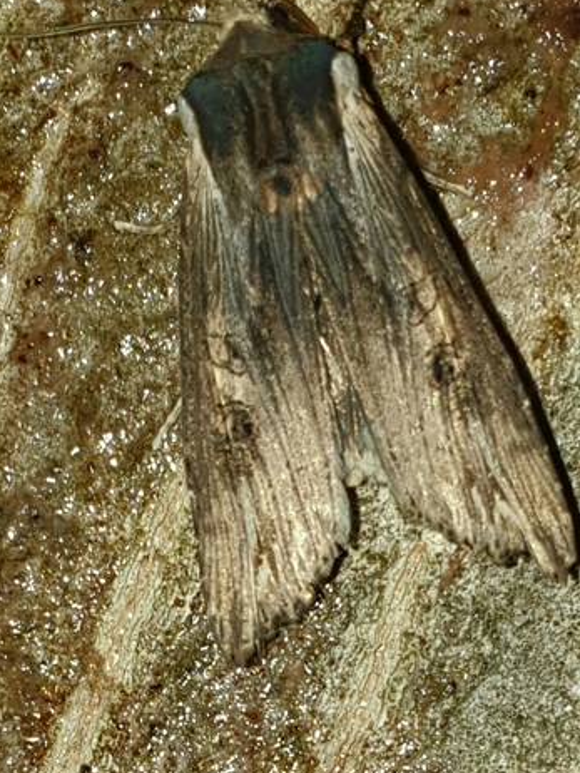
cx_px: 341
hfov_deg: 39.6
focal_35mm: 36
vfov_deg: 50.3
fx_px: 804
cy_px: 248
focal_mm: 4.3
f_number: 1.5
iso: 50
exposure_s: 1/363
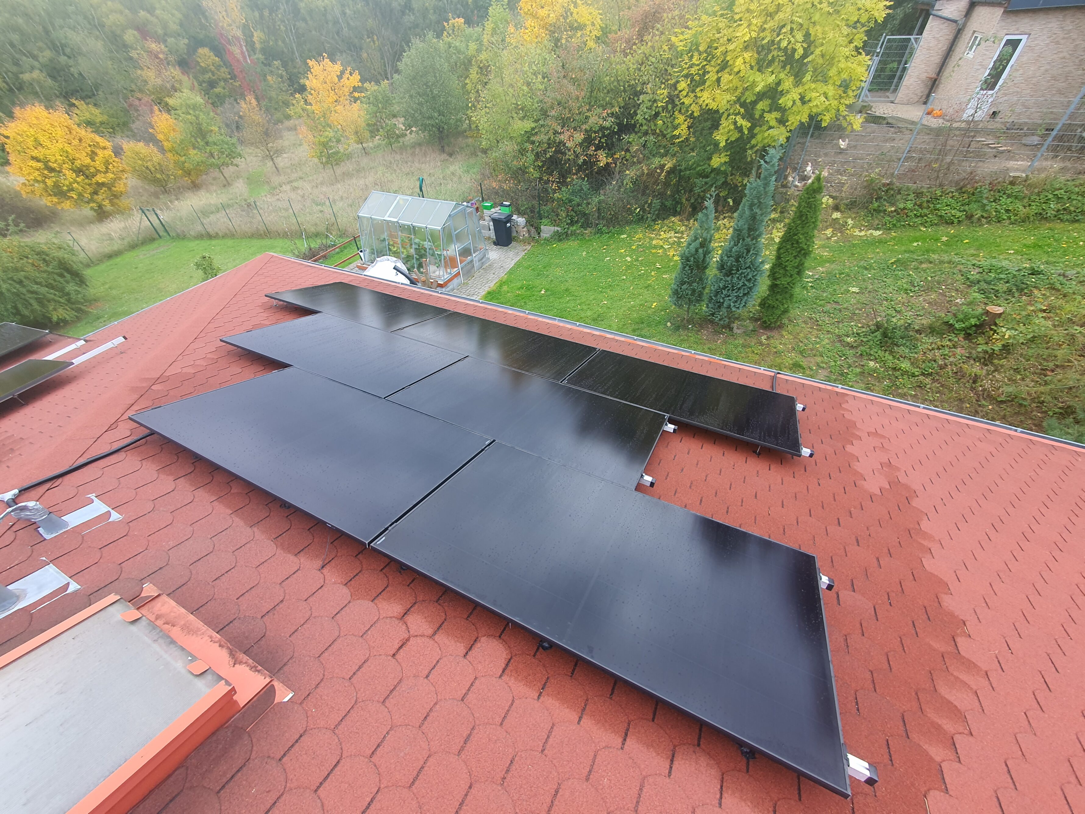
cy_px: 407
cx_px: 542
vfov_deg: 89.9
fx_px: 407
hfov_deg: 106.2
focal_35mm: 13
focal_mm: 1.8
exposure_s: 1/50
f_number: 2.2
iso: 50
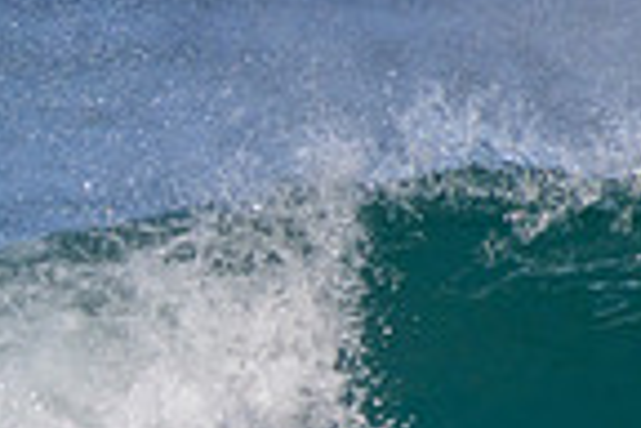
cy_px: 486
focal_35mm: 4631
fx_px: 82451
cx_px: -641
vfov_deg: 0.3
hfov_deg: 0.4
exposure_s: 1/2000
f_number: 11
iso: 1100
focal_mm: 1000
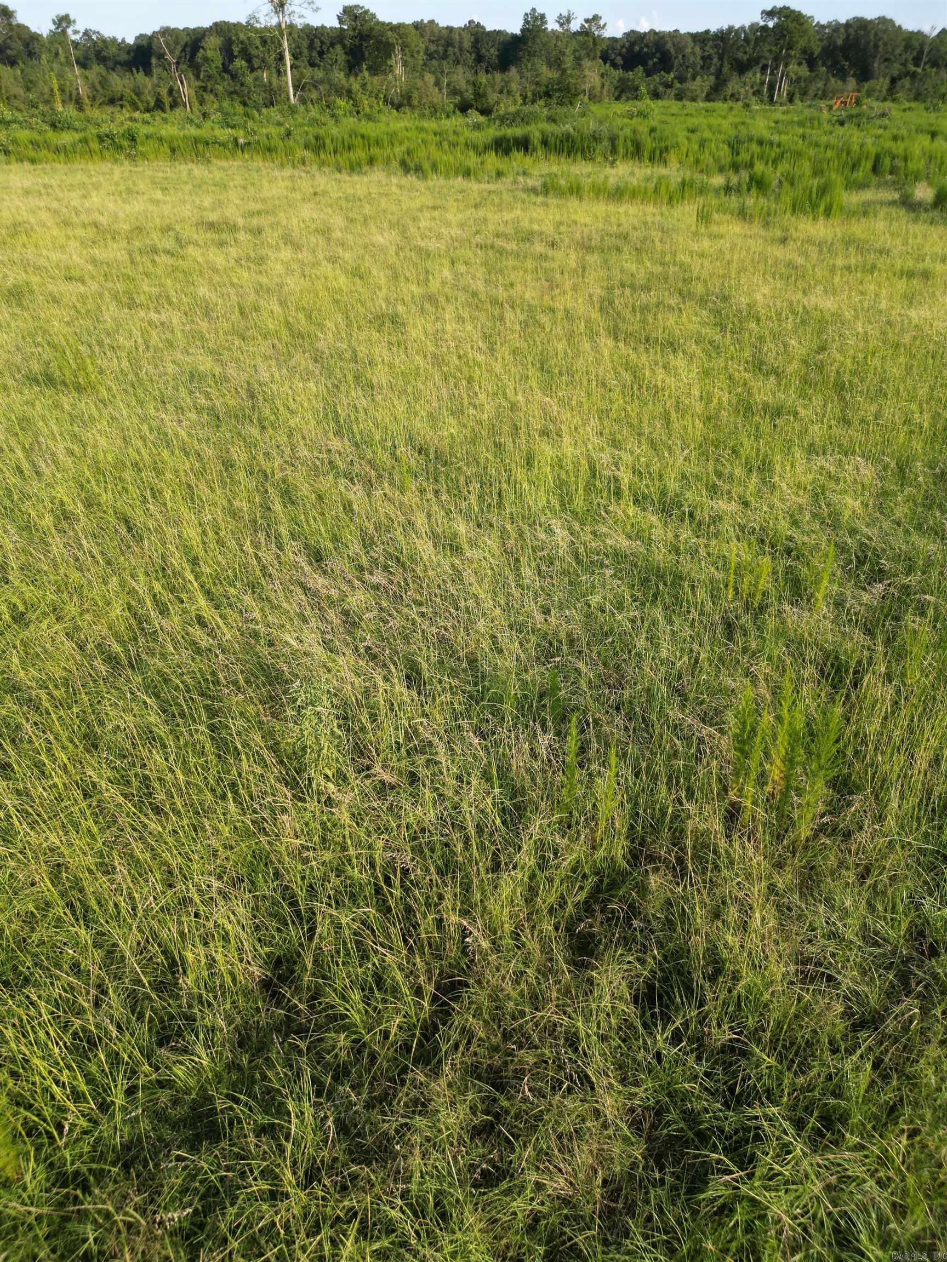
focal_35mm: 24
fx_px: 875
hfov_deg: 56.8
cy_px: 631
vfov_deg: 71.6
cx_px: 474
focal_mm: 6.72
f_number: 1.7
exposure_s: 1/1250
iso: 100
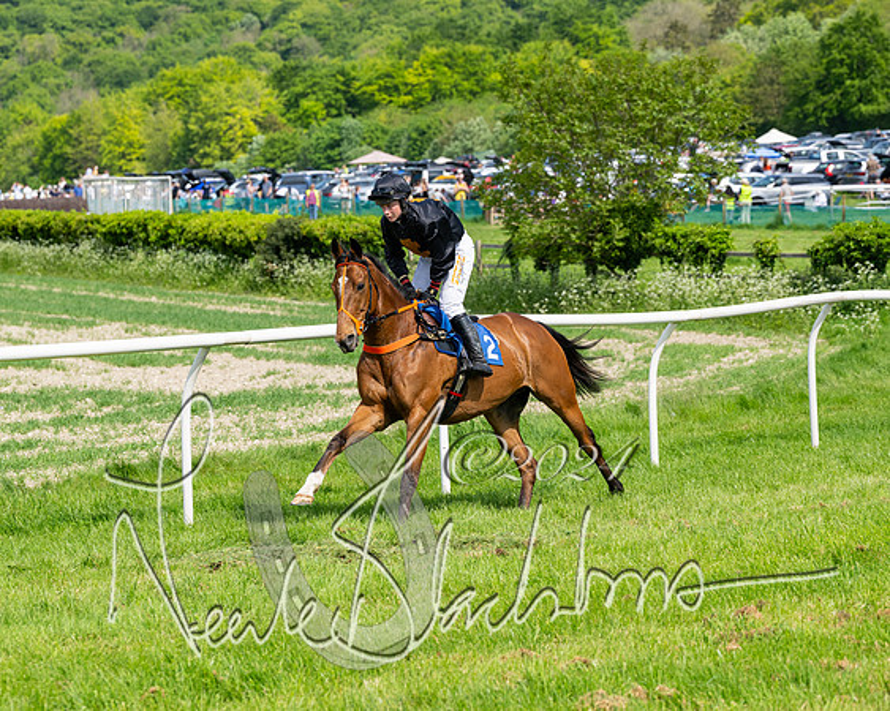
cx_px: 445
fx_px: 3560
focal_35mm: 135
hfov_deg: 14.2
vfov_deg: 11.4
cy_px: 356
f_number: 5.6
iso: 200
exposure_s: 1/1250
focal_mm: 120
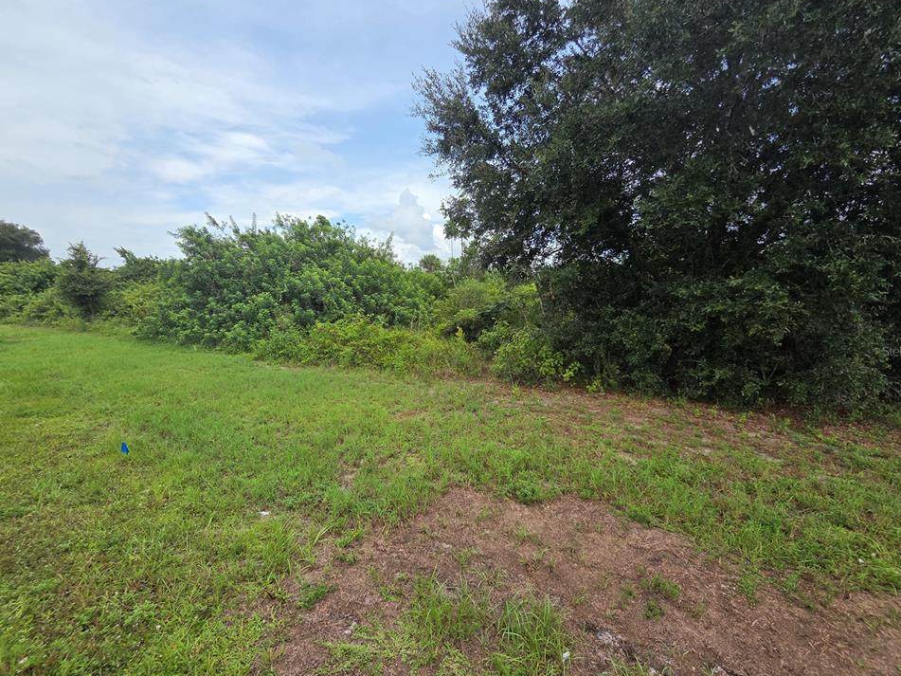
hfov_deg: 102.1
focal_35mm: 14
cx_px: 455
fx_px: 364
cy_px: 351
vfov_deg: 85.6
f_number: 2.2
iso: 50
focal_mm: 2.2
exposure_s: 1/929
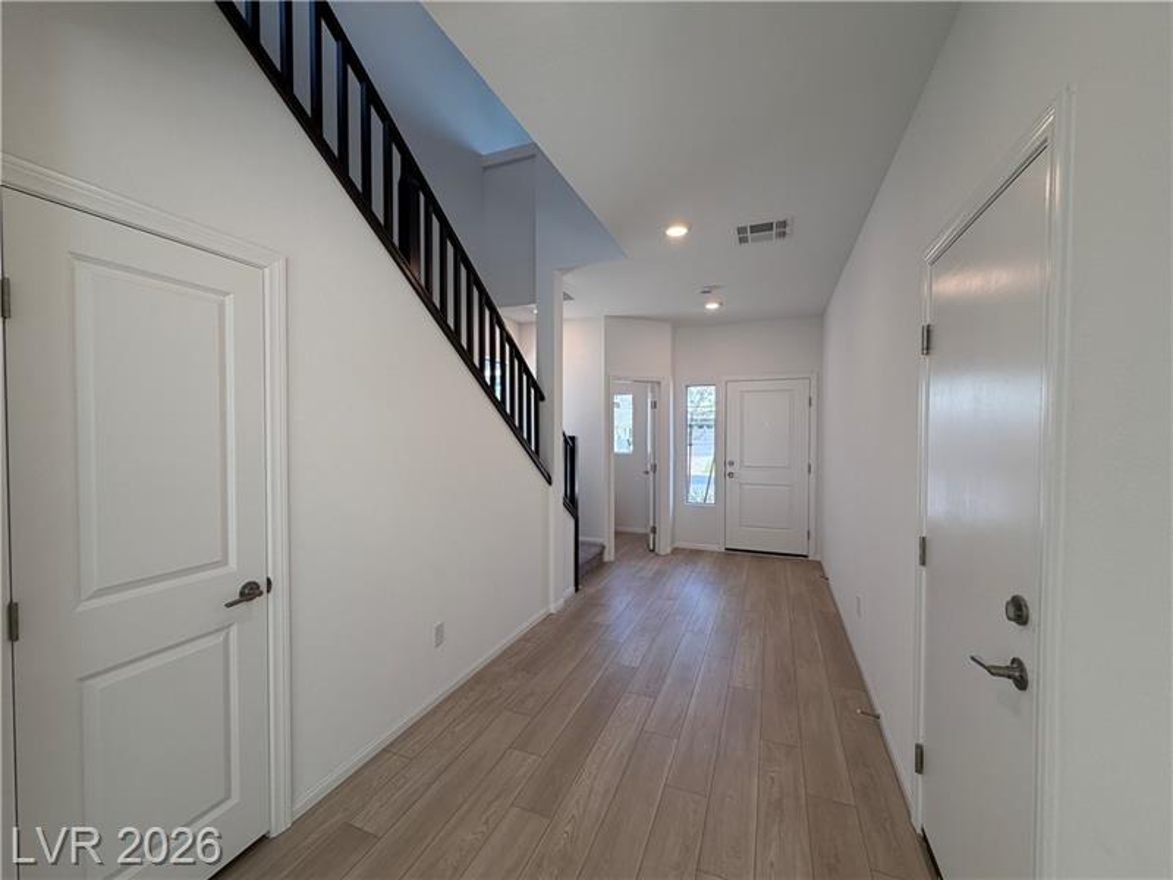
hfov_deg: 102.1
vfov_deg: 85.7
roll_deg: +0.0
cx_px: 586
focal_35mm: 14
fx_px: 474
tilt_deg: -0.6
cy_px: 440
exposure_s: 1/120
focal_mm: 2.22
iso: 80
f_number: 2.2
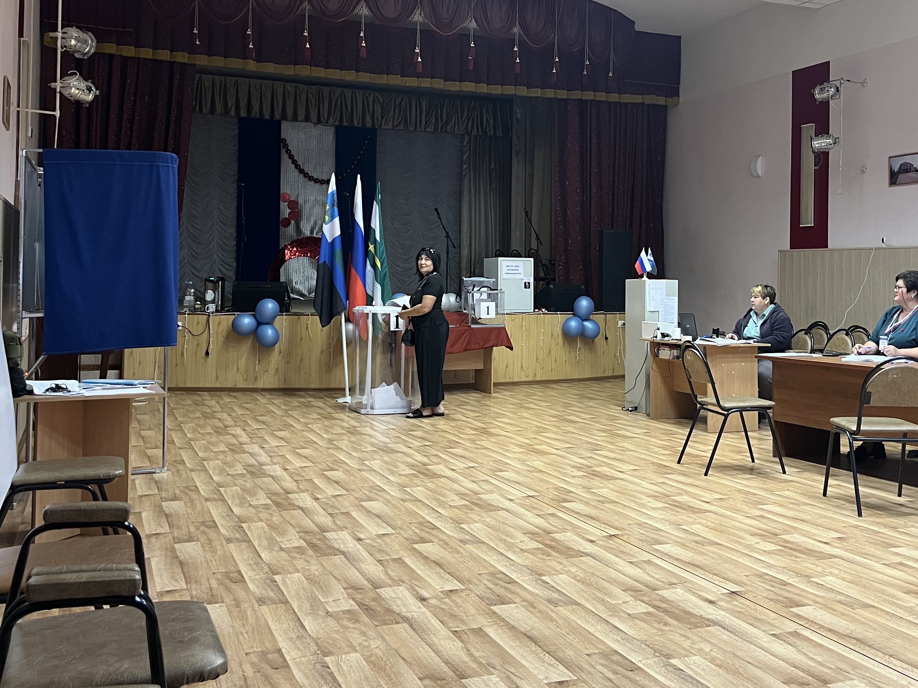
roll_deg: -1.1
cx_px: 510
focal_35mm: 38
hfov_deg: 48.9
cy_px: 268
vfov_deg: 37.5
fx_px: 1008
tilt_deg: +1.1
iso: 200
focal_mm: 5.1
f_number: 1.6
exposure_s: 1/50
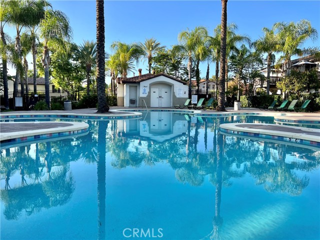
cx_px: 160
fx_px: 240
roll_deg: -1.0
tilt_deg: -5.7
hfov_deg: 67.3
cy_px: 120
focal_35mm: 26
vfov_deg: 53.1
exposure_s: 1/1048
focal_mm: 5.7
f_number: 1.5
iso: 50
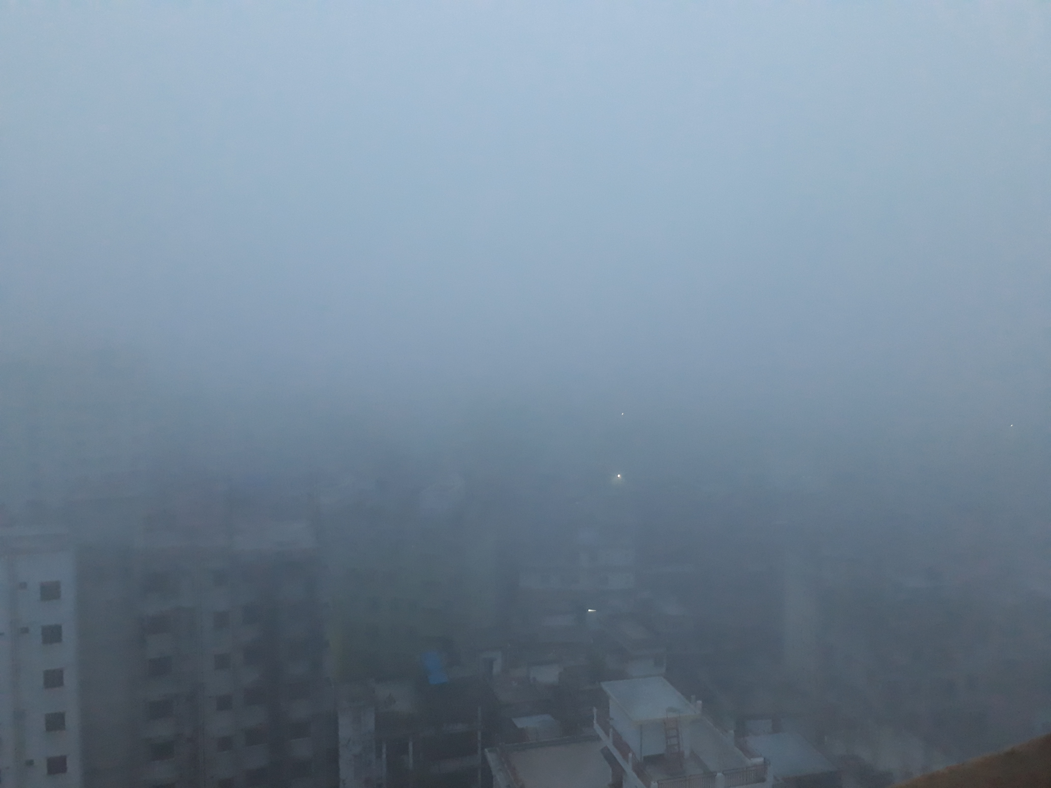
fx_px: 820
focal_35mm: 27
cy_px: 394
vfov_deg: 51.4
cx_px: 526
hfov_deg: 65.3
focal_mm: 3.6
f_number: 1.9
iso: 250
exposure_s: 1/17
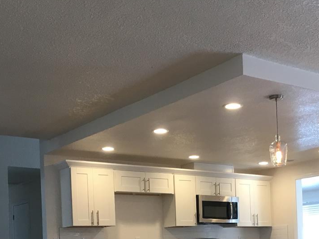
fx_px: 562
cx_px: 204
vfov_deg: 22.9
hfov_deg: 31.5
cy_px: 246
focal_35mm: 61
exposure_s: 1/30
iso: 32
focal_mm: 4.15
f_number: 2.2
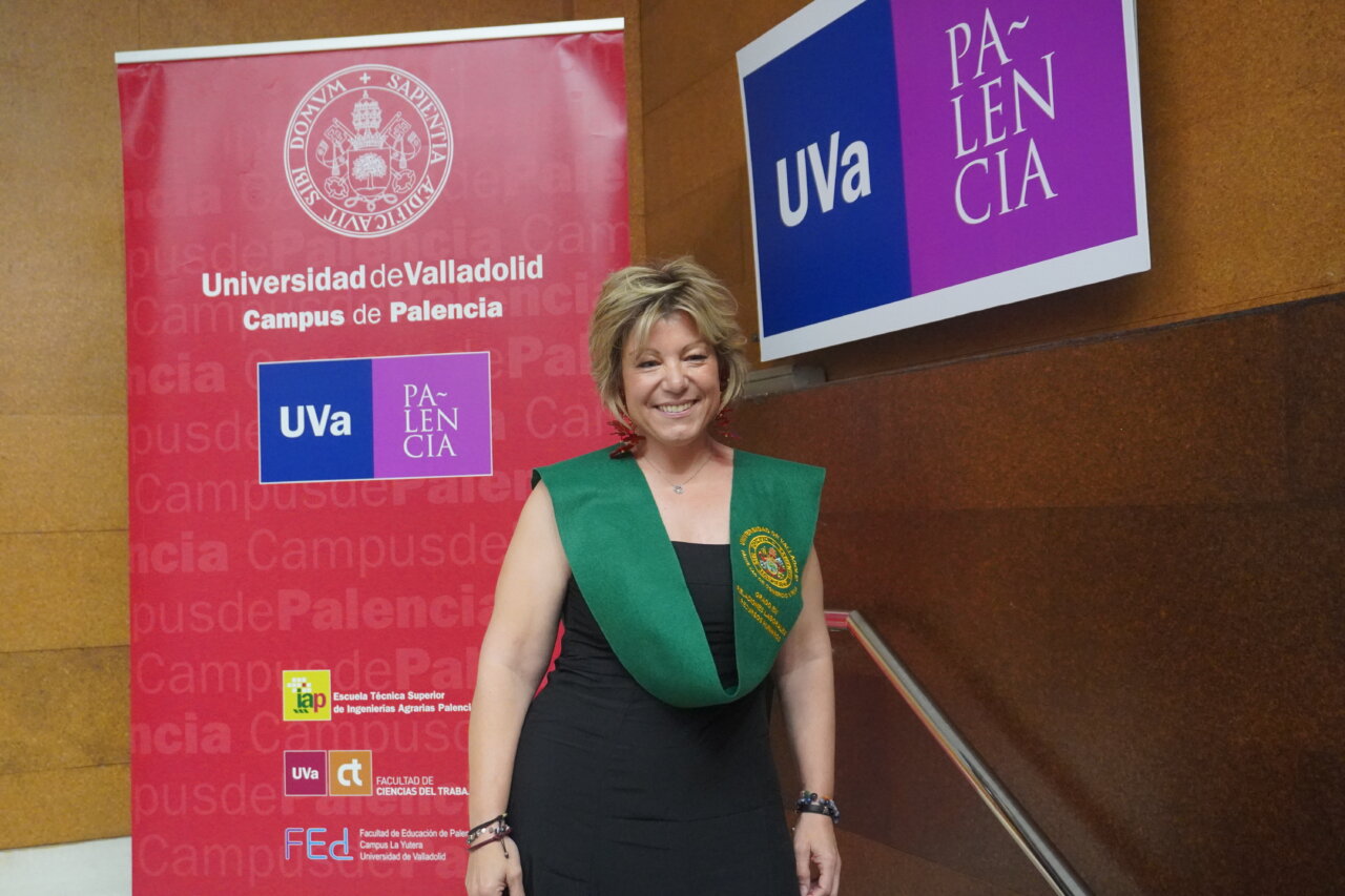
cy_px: 448
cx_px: 672
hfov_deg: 51.3
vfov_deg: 35.5
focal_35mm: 38
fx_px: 1401
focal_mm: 25
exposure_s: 1/160
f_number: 4.5
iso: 5000
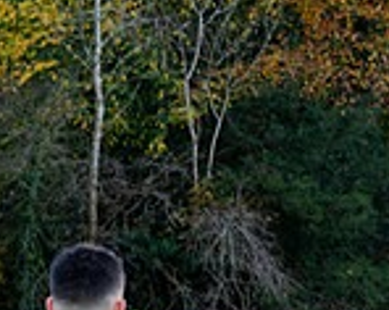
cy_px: 472
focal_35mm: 310
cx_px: 327
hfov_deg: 6.2
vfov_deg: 4.9
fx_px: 3564
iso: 400
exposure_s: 1/400
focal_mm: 70
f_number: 4
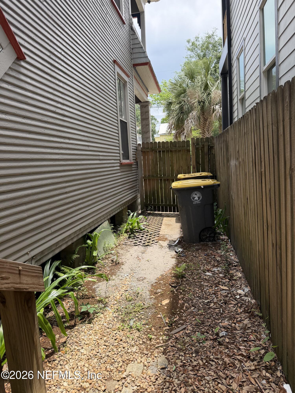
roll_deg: +3.1
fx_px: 273
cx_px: 148
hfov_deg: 56.8
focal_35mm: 24
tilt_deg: -6.5
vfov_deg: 71.6
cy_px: 196
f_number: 1.78
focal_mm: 6.76
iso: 100
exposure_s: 1/1812
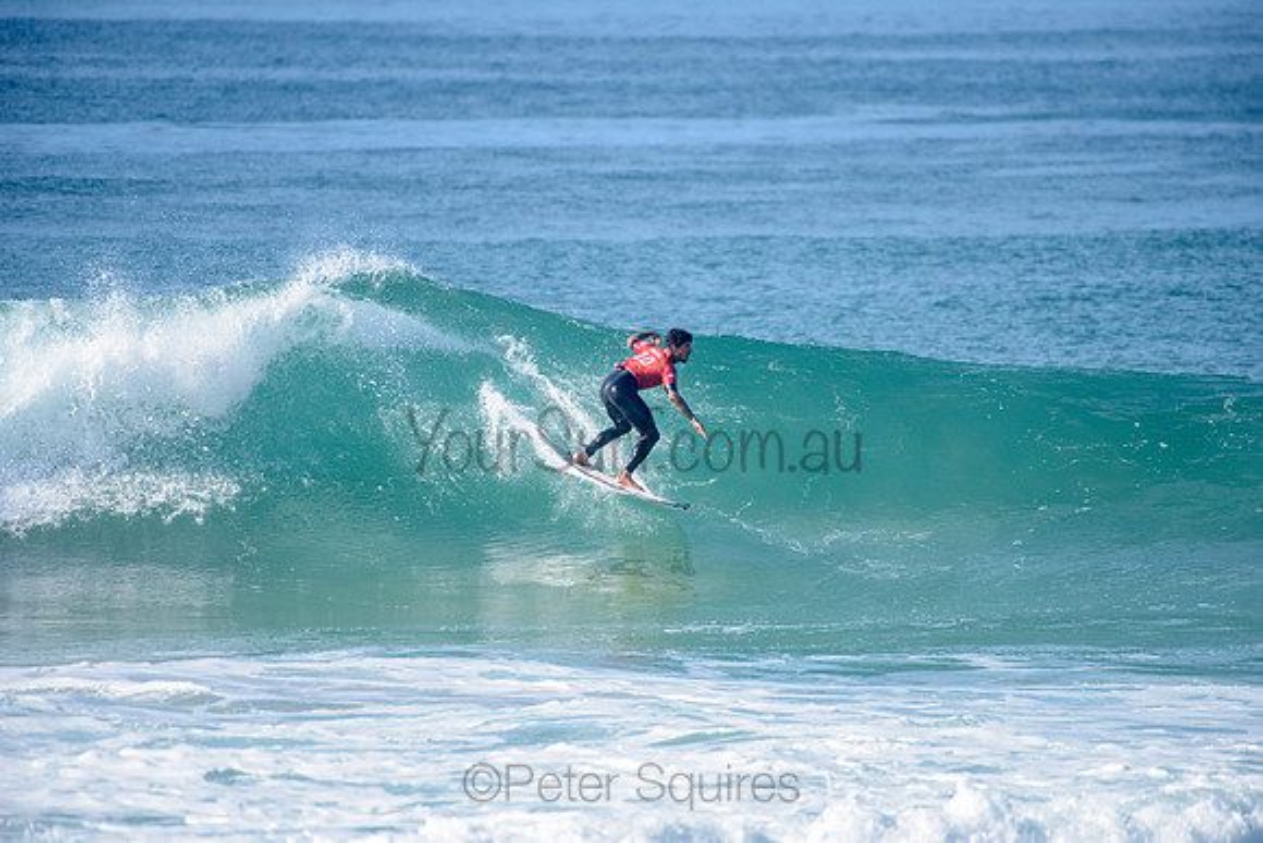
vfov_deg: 2.8
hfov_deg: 4.1
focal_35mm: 500
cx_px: 632
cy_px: 422
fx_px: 17545
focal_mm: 500
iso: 280
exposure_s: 1/2500
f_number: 5.6
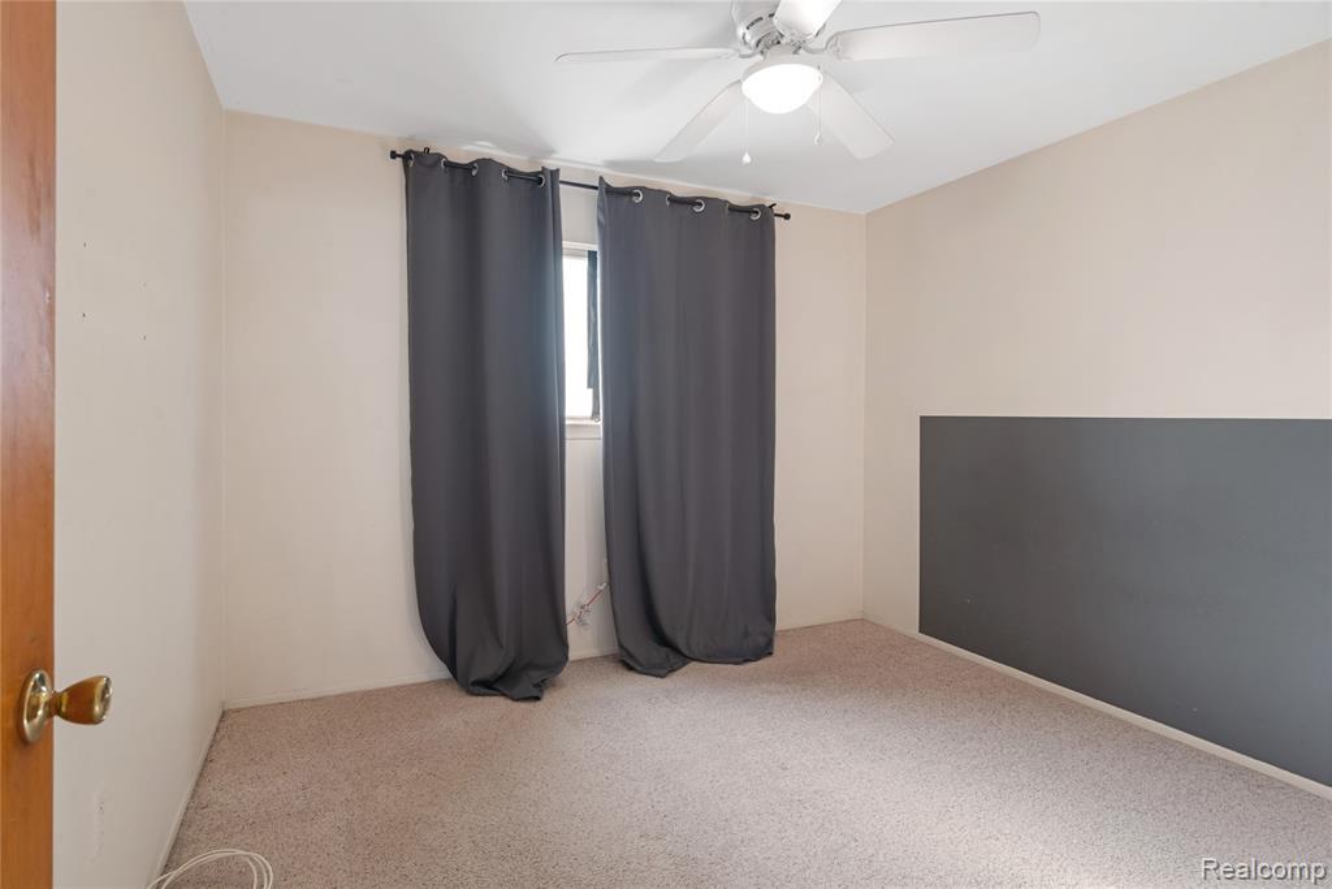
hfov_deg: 61.9
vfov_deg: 43.6
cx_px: 666
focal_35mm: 30
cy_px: 444
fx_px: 1110
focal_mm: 30
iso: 320
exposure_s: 1/4
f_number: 9
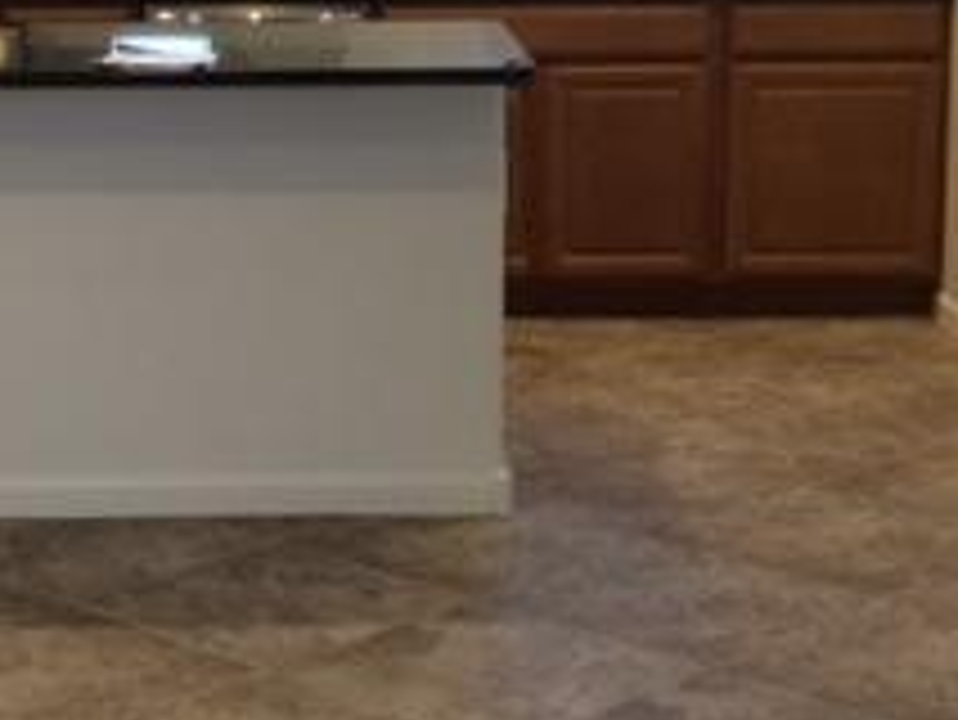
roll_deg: +0.0
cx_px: 319
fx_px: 2409
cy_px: 306
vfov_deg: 17.0
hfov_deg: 22.4
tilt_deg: -13.3
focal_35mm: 87
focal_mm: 4.15
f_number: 2.2
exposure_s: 1/33
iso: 100
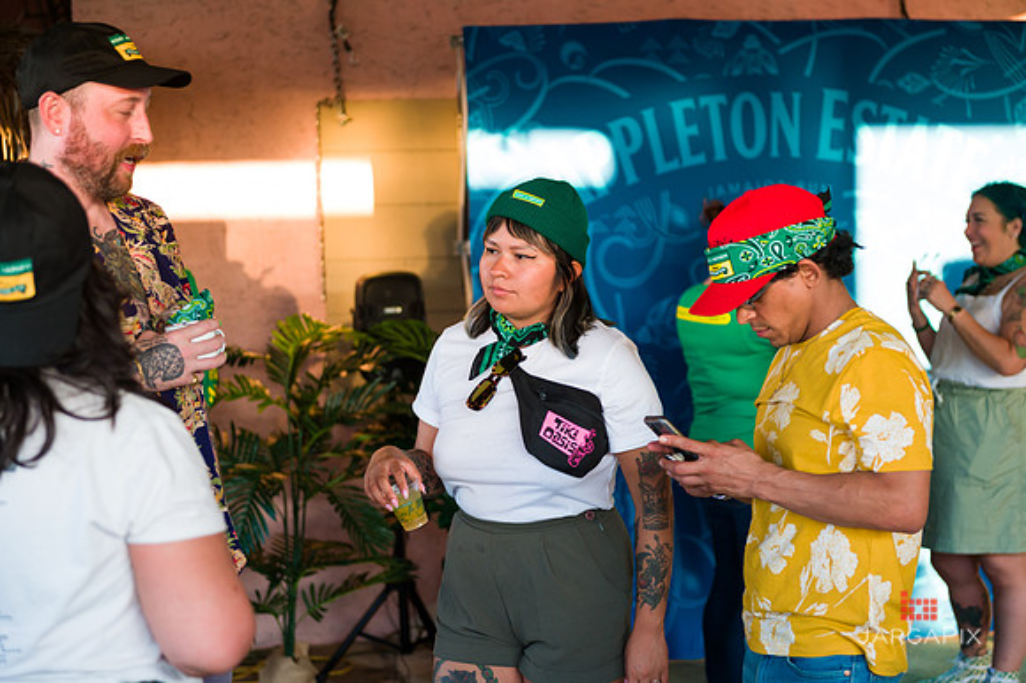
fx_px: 1766
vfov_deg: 21.9
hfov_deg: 32.4
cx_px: 513
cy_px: 342
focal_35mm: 62
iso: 800
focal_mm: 62
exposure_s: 1/200
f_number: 3.2
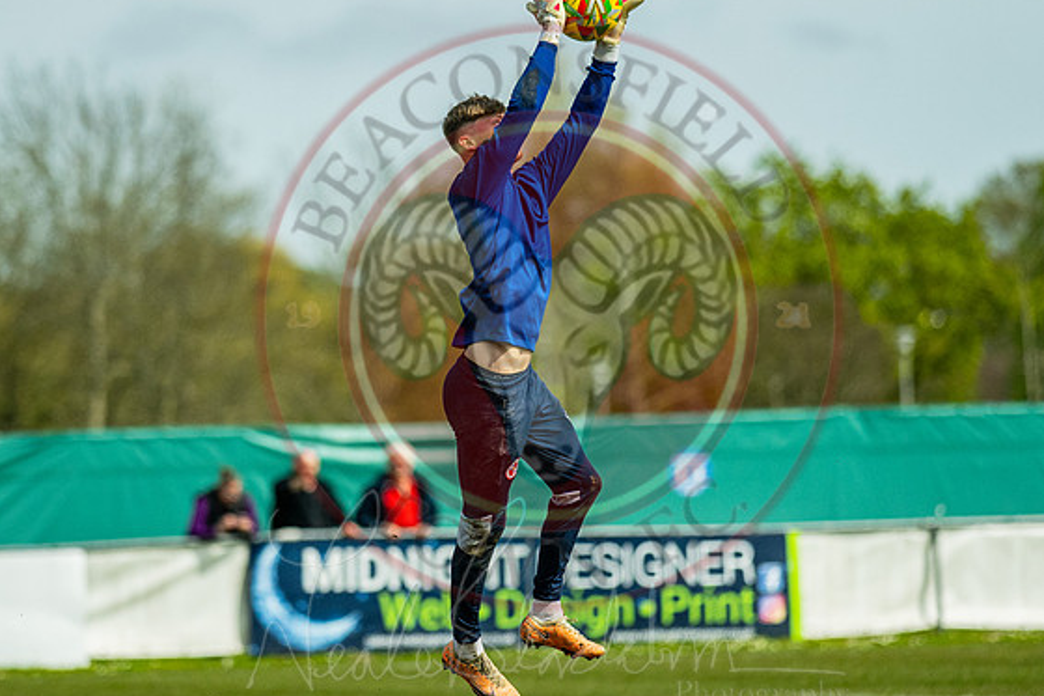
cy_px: 328
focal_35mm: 277
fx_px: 8030
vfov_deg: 5.0
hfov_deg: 7.4
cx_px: 446
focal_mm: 135
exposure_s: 1/32000
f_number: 1.8
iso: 400
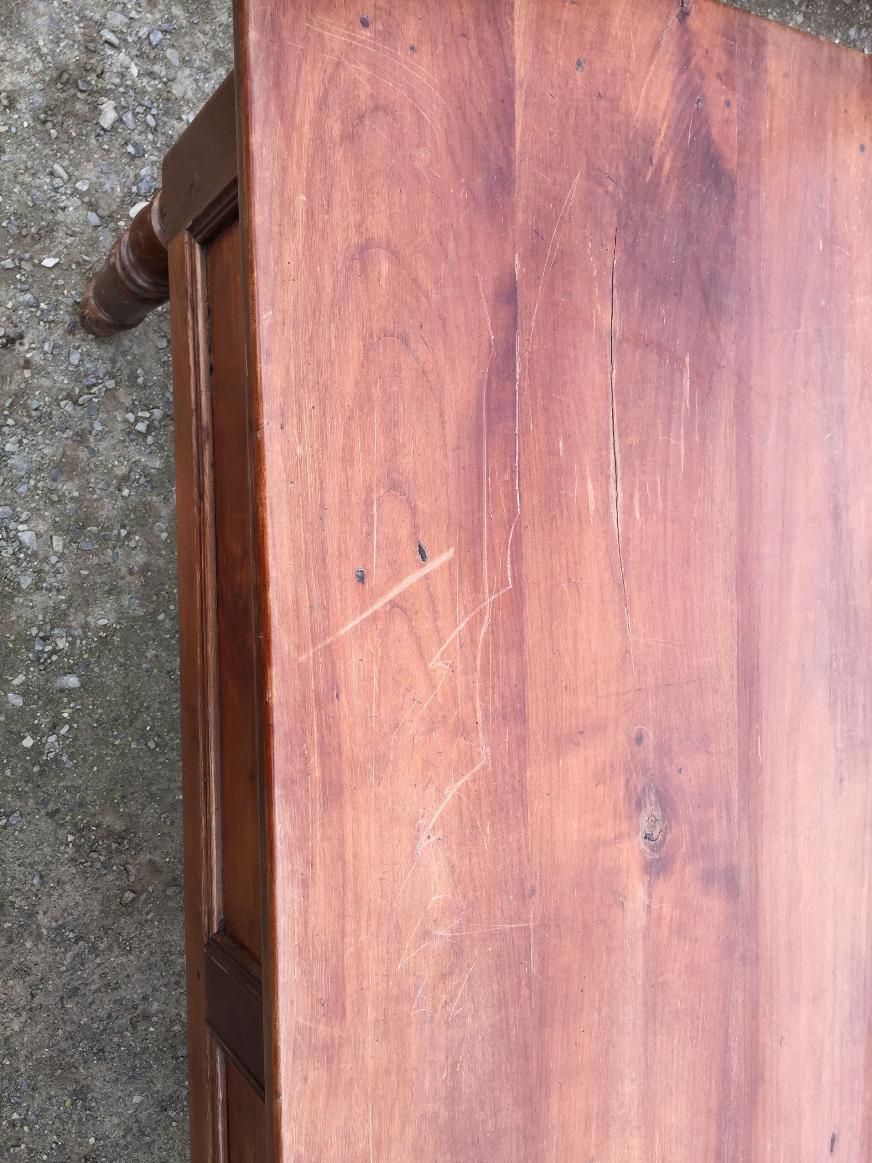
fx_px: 974
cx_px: 436
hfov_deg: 48.2
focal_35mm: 29
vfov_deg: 61.7
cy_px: 582
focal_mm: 4.15
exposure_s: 1/180
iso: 32
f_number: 2.2
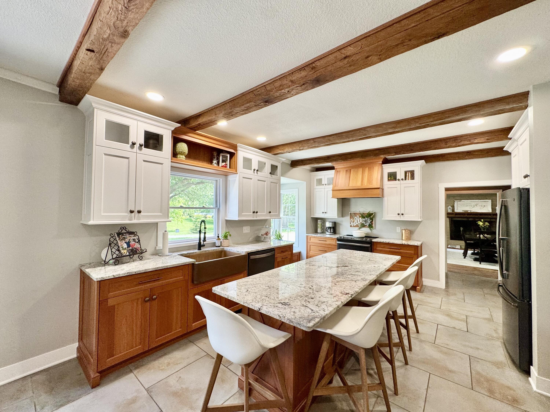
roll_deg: -0.7
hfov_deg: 102.1
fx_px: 222
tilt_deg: +1.2
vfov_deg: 85.7
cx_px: 275
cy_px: 206
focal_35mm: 14
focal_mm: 2.22
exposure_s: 1/120
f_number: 2.2
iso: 160
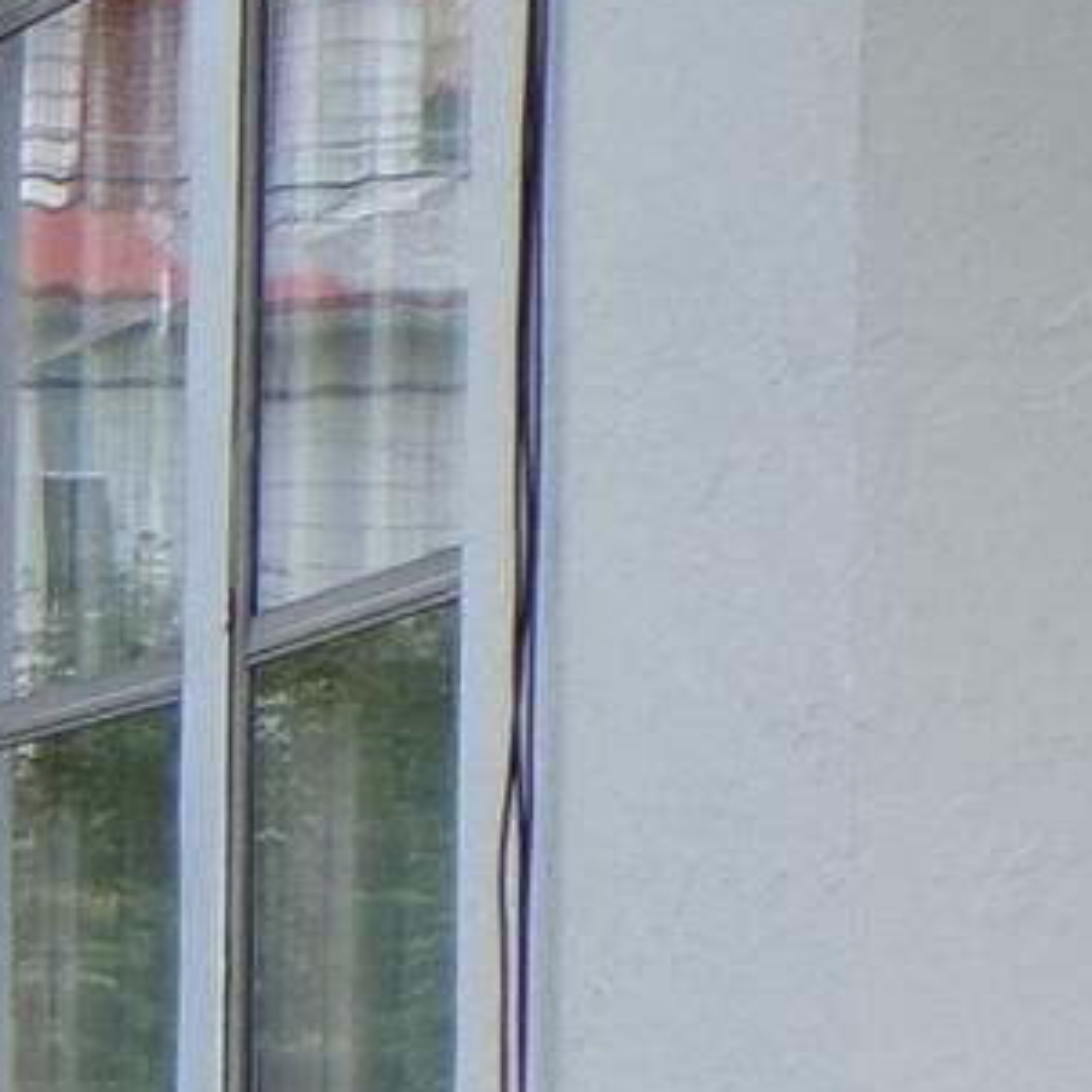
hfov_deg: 5.6
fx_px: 10529
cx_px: -2057
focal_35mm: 295
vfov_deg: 5.8
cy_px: 2329
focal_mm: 8.7
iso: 80
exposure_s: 1/280
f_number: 5.1
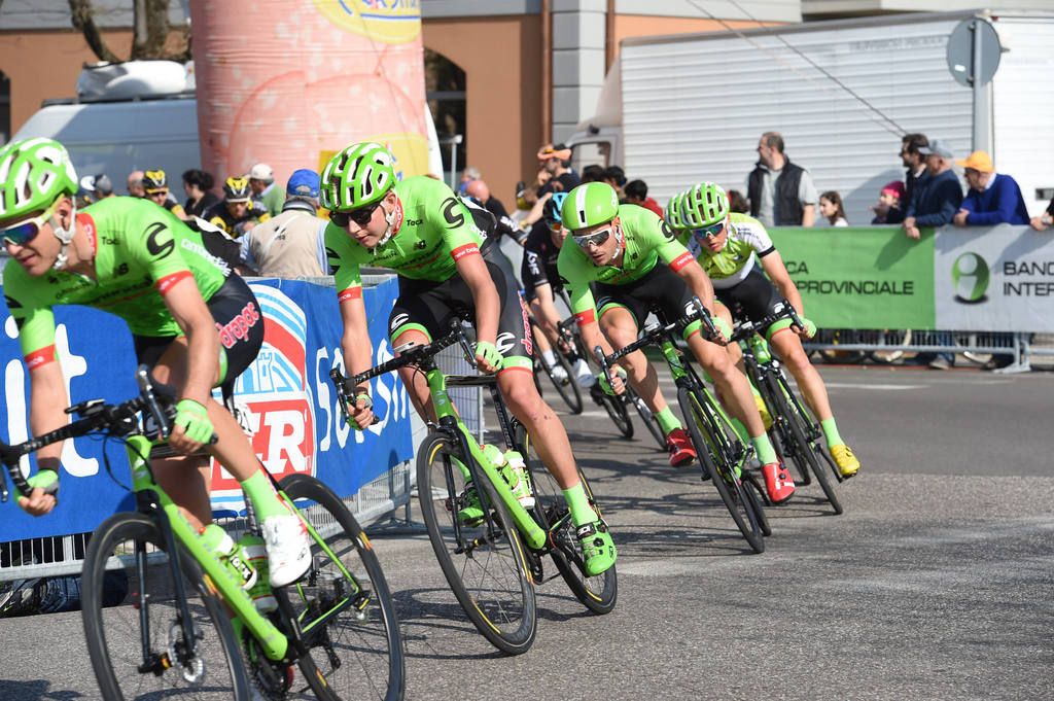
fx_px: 3657
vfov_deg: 10.9
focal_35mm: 125
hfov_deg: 16.4
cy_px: 350
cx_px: 527
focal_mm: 125
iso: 400
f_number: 7.1
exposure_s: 1/1000
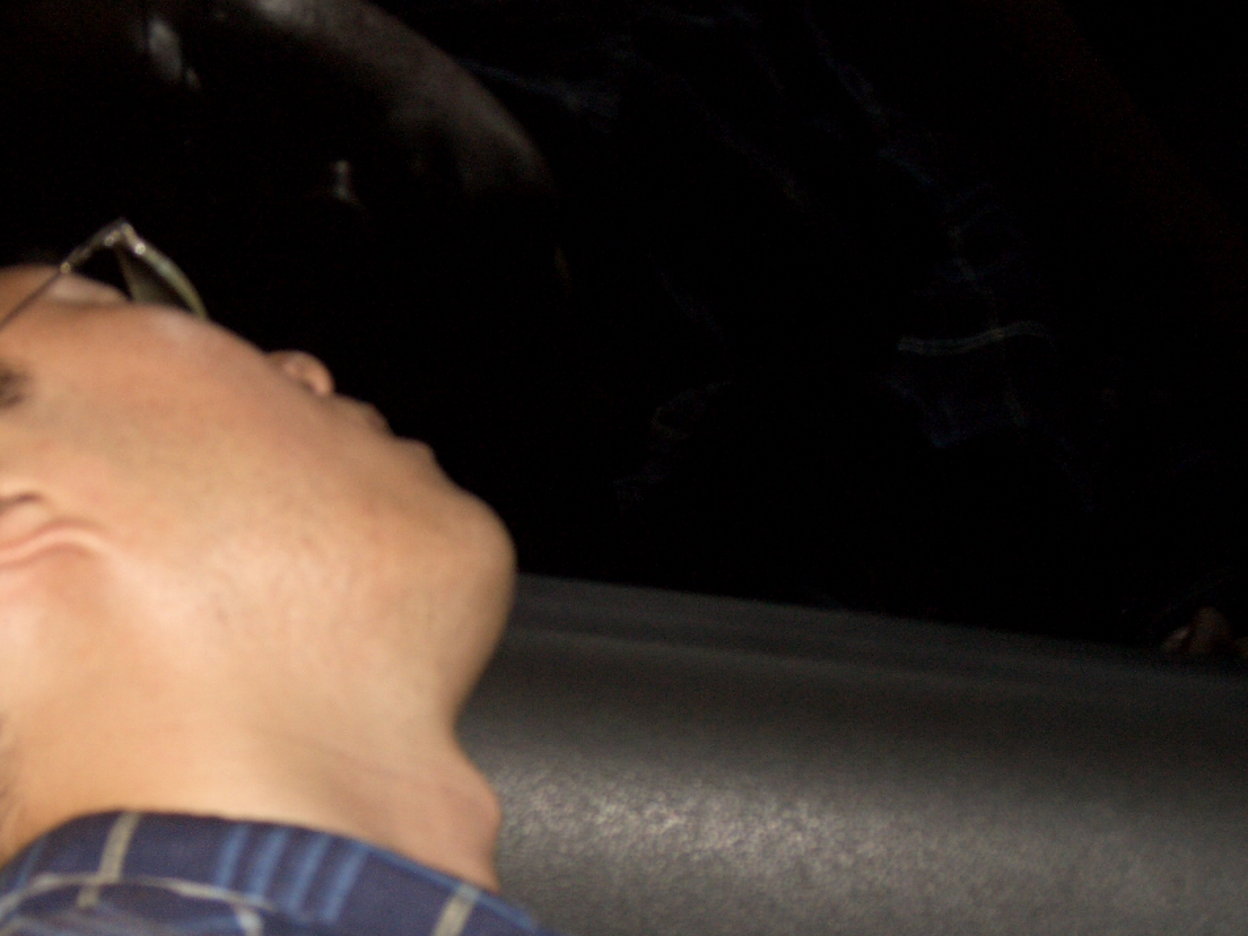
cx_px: 418
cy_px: 598
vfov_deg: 16.6
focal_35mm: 89
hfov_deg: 21.9
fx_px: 3209
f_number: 3.4
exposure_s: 1/60
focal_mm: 14.2
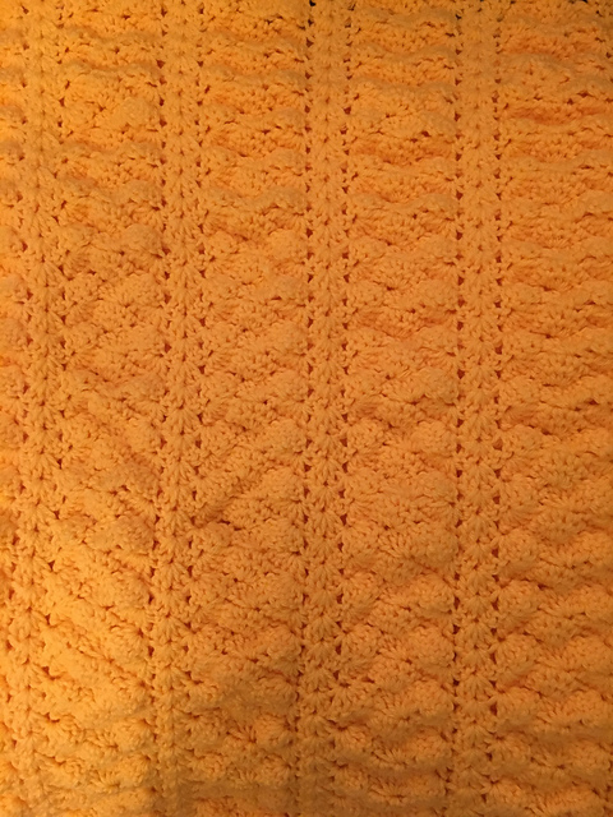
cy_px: 408
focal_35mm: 29
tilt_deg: -78.9
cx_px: 306
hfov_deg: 48.2
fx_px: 685
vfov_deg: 61.7
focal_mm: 4.15
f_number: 2.2
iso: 200
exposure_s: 1/15
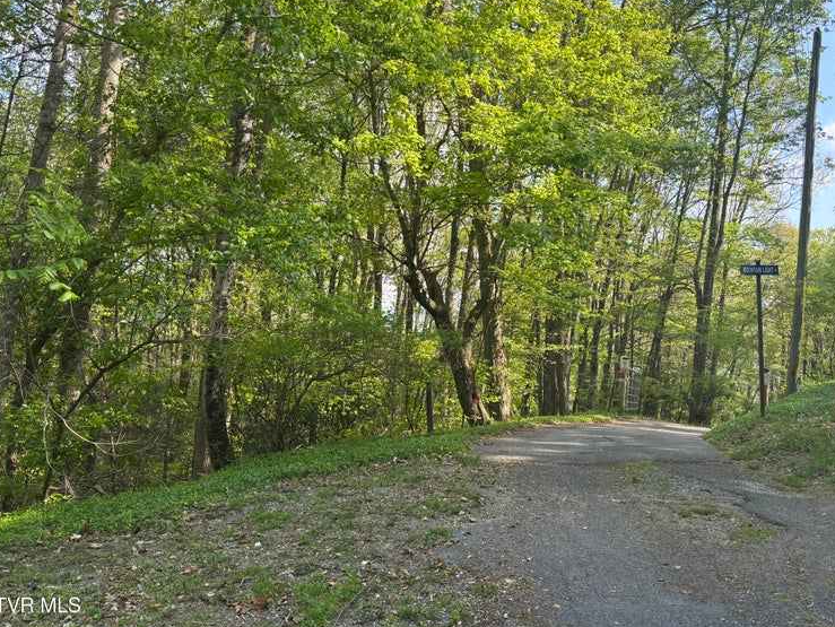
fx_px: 724
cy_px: 277
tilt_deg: +6.3
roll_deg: -6.9
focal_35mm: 30
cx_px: 474
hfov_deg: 59.7
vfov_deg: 46.7
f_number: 1.6
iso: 50
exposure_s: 1/662
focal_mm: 5.96
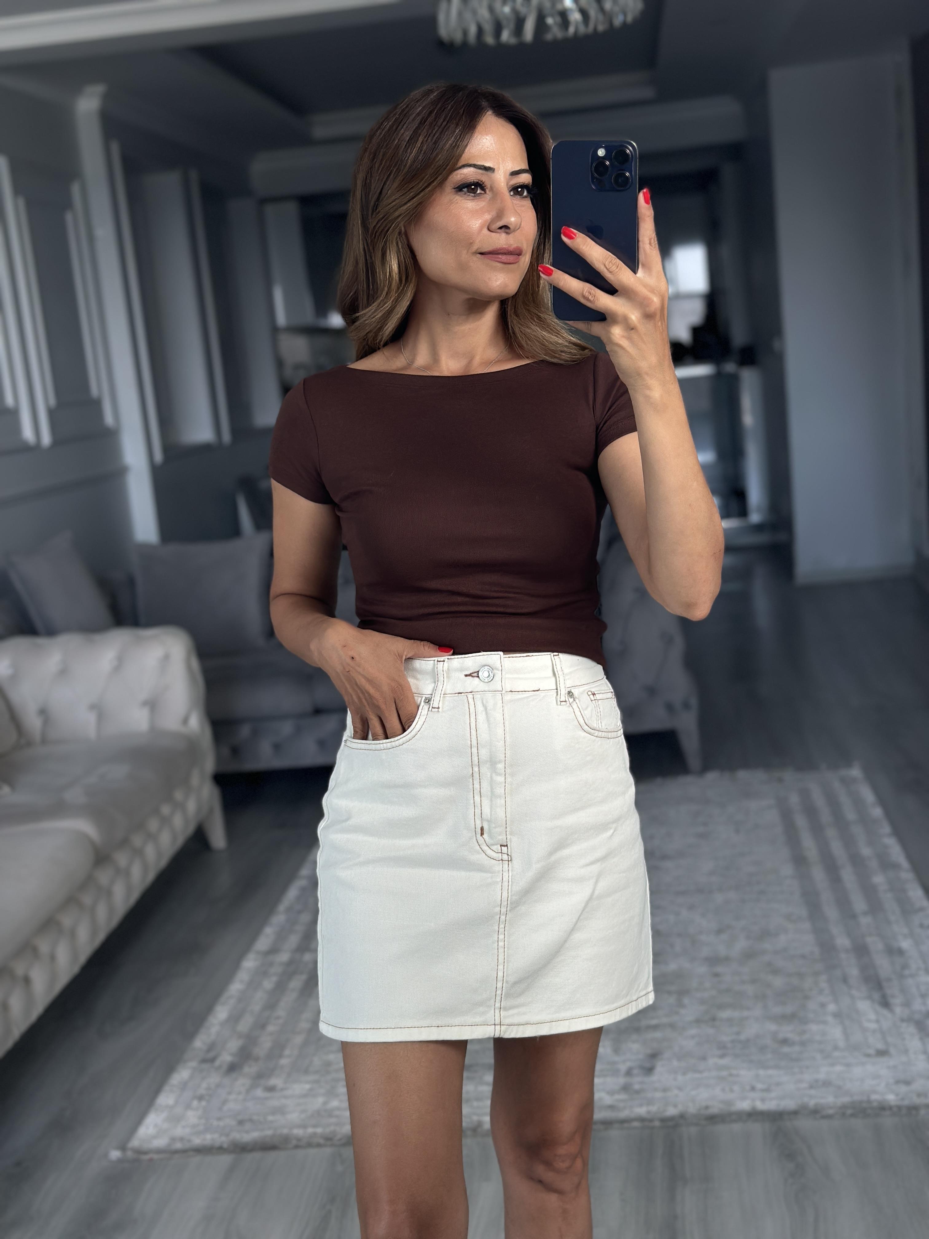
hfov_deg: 30.3
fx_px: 1718
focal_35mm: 48
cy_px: 620
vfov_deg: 39.7
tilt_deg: -18.3
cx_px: 464
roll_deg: +6.3
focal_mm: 6.86
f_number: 1.78
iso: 64
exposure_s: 1/146
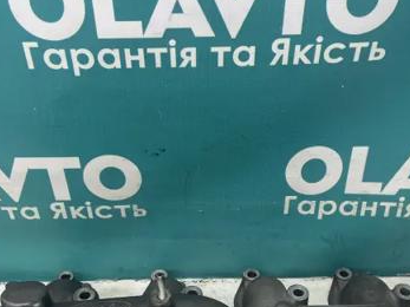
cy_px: 239
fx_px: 568
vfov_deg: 29.7
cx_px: 215
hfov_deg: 39.7
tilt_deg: -42.3
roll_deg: -0.1
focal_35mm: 48
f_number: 1.6
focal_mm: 4.2
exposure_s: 1/100
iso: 100
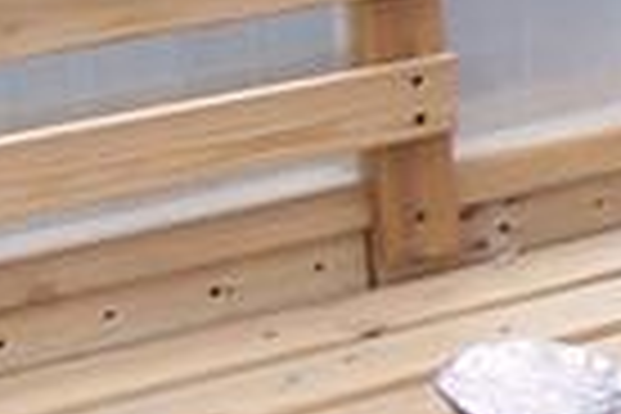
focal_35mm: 177
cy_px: -306
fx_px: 3053
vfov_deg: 7.5
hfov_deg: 9.9
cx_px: 1611
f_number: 2.8
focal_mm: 3.8
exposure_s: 1/100
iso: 64
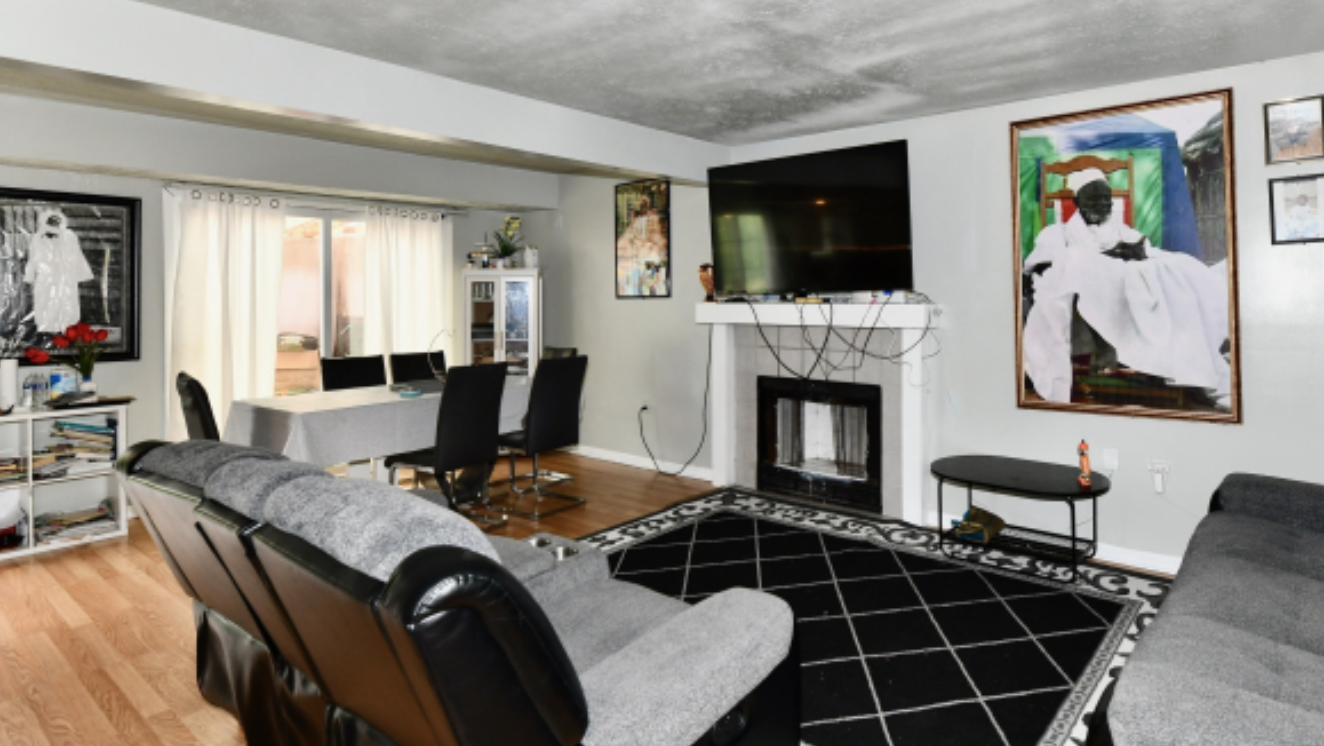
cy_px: 309
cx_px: 816
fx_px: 667
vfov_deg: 58.0
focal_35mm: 19
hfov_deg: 88.0
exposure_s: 1/60
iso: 640
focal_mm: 14
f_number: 6.3
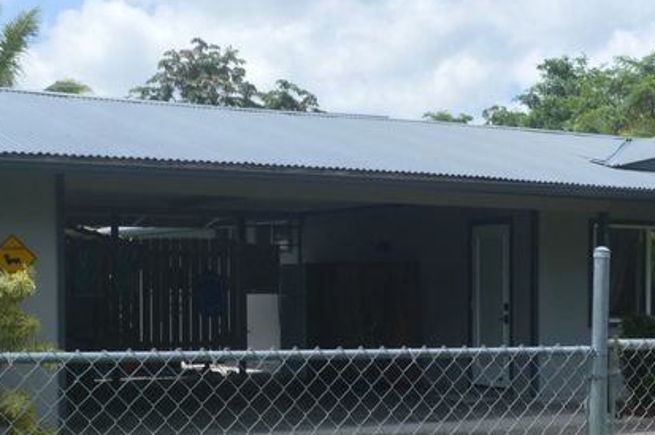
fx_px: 1217
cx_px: 422
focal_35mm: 67
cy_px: 329
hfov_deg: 30.0
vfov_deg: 20.1
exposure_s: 1/250
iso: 100
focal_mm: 18
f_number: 7.1
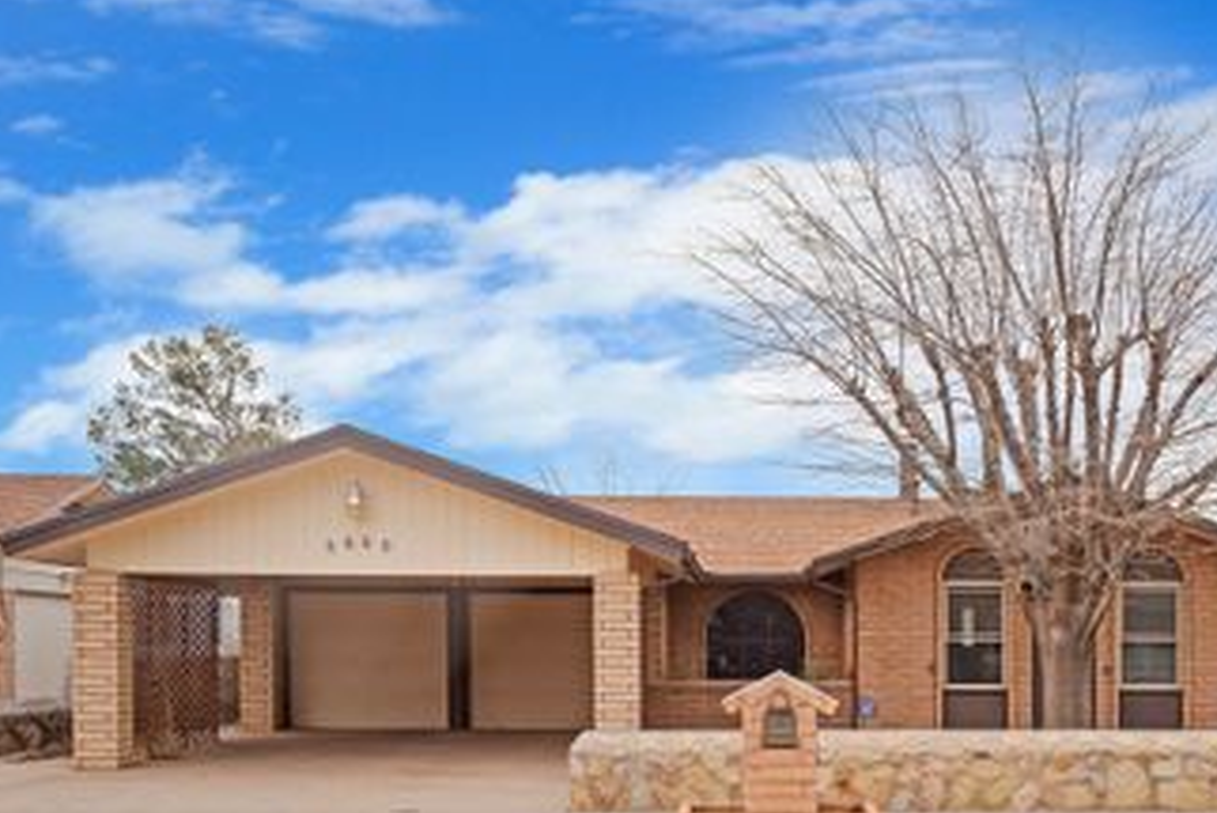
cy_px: 580
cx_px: 790
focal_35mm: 45
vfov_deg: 29.6
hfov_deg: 43.1
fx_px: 1522
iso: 100
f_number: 8
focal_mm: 29
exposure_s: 1/13
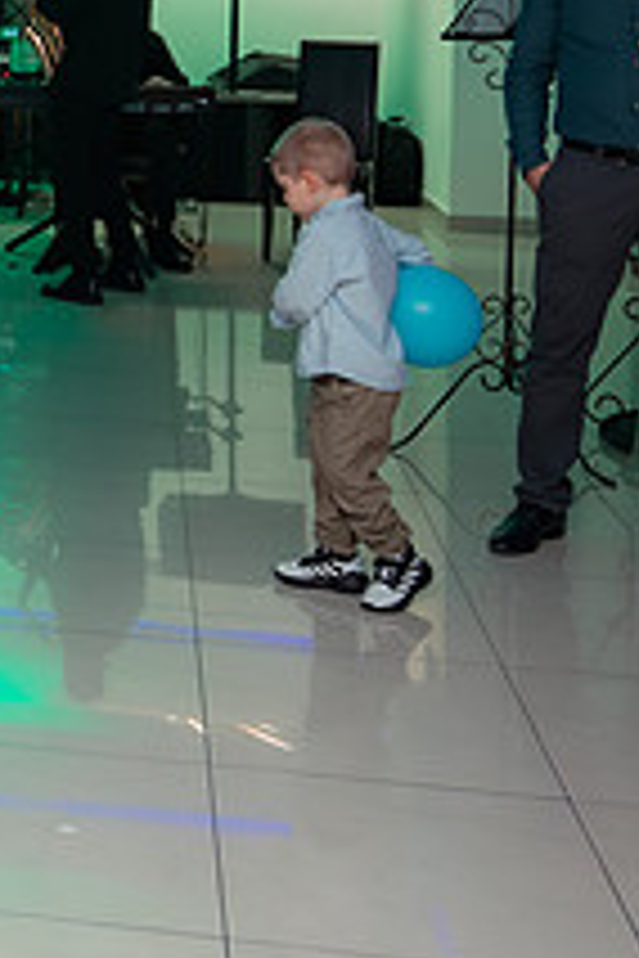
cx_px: -280
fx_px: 1890
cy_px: 8
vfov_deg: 26.9
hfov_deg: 17.5
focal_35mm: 71
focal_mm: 21
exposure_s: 1/200
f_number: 2.8
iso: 1600
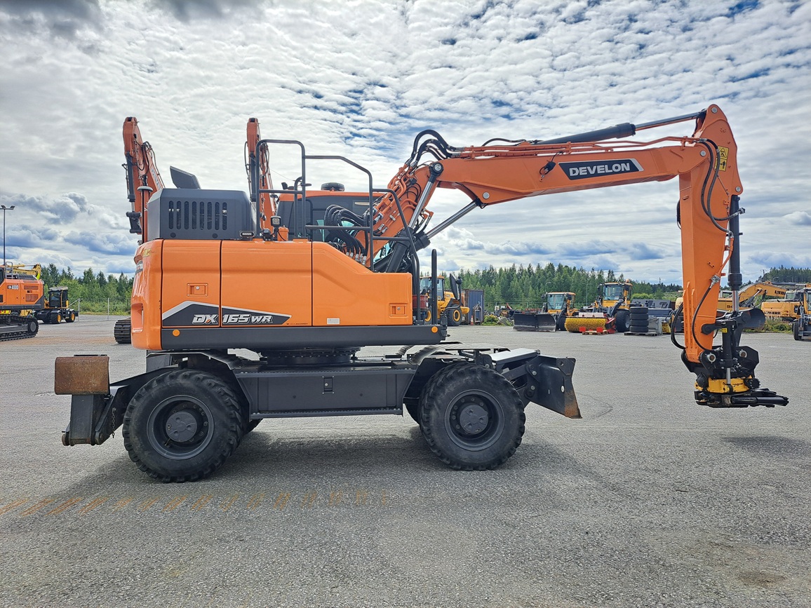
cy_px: 304
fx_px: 562
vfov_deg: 56.8
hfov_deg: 71.6
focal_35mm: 24
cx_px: 406
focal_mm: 5.23
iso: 50
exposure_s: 1/1536
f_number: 1.8
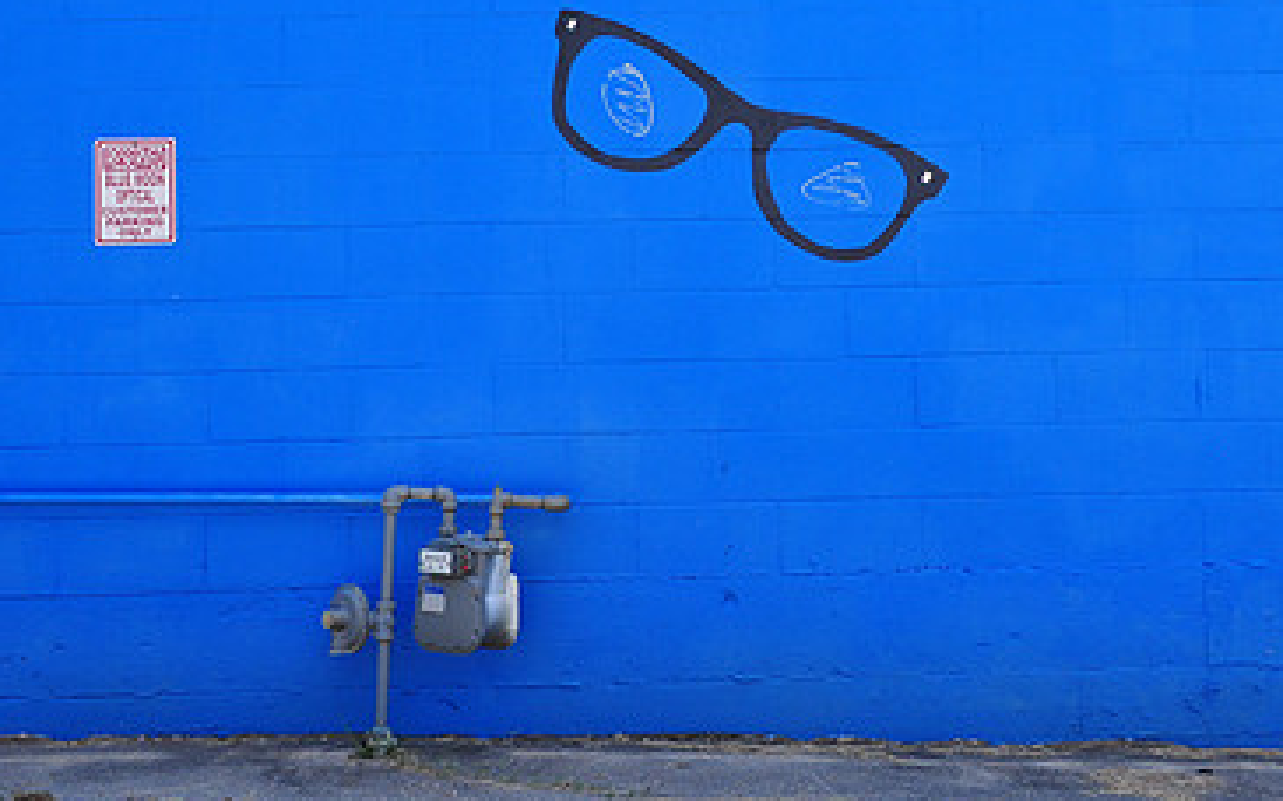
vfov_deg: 20.4
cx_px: 787
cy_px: 181
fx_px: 2203
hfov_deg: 32.4
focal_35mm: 63
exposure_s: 1/125
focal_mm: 26
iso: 200
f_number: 11
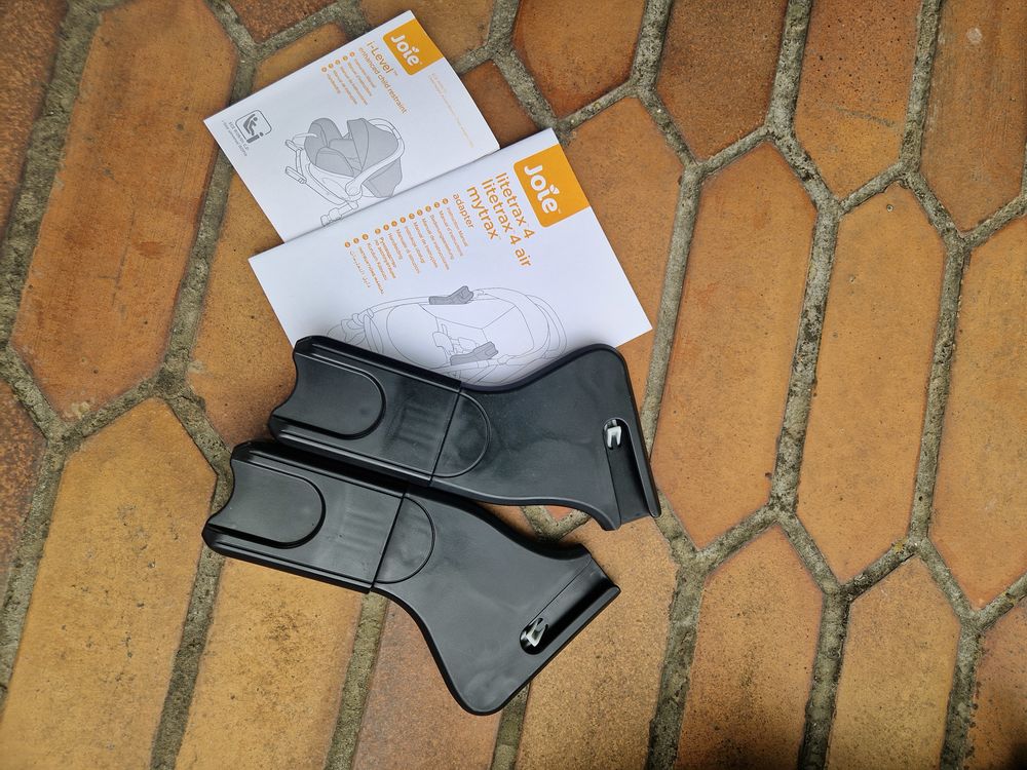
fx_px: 682
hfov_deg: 73.9
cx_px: 514
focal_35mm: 23
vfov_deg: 58.9
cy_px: 385
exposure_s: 1/180
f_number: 1.8
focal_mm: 5.4
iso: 50
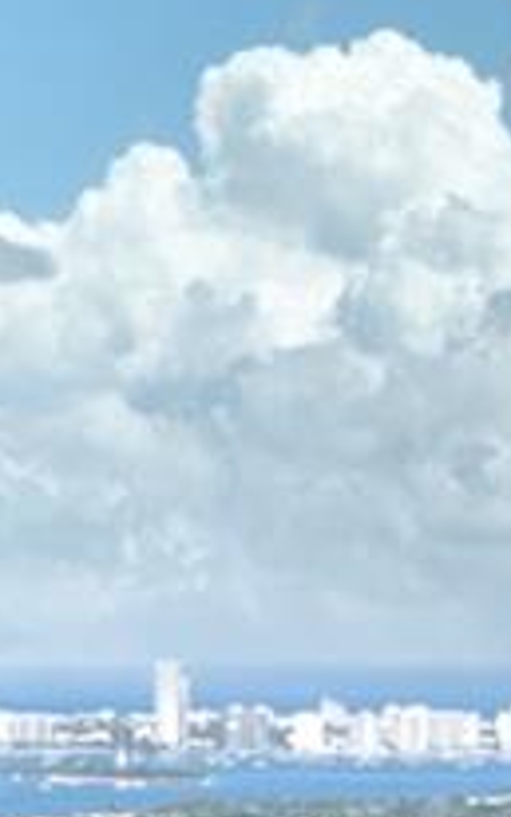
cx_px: -2484
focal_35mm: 111
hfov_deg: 5.3
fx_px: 2470
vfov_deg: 18.7
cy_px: 329
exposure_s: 1/200
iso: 100
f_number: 8
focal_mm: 14
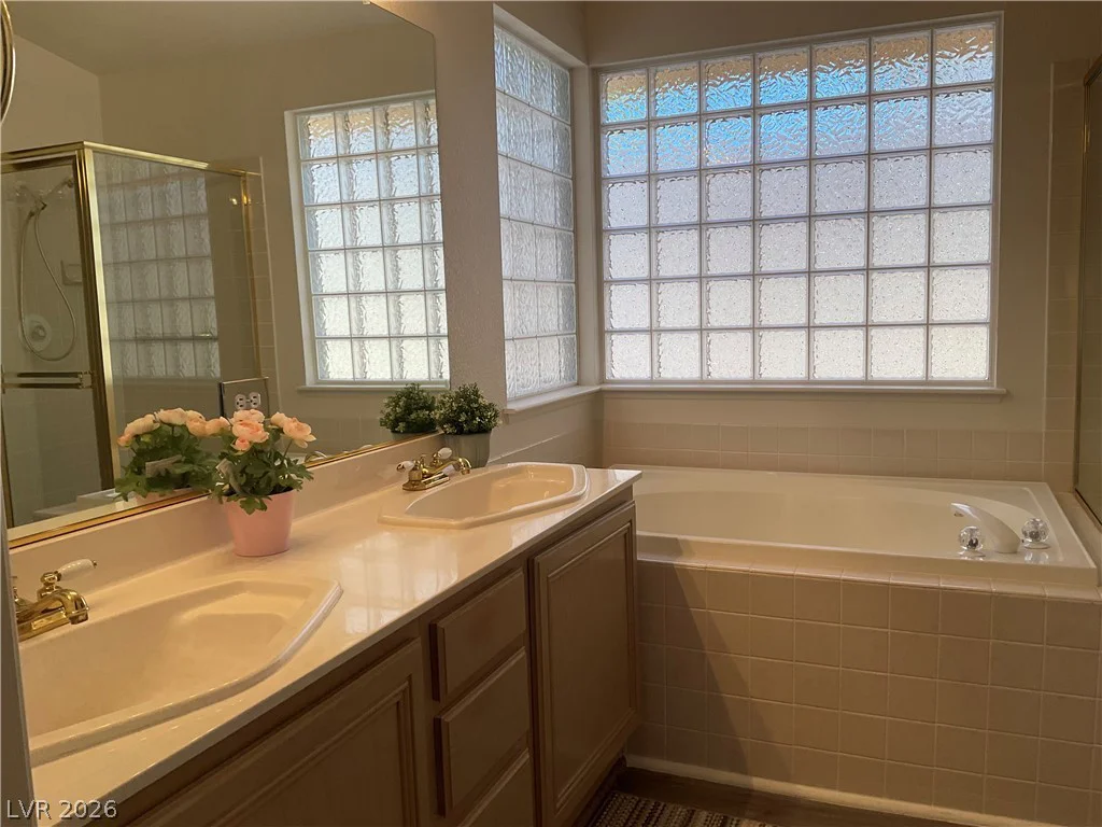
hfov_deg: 61.7
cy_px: 414
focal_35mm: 29
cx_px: 551
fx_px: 923
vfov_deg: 48.2
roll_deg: +1.2
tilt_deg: -6.7
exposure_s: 1/120
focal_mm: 3
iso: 32
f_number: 1.8
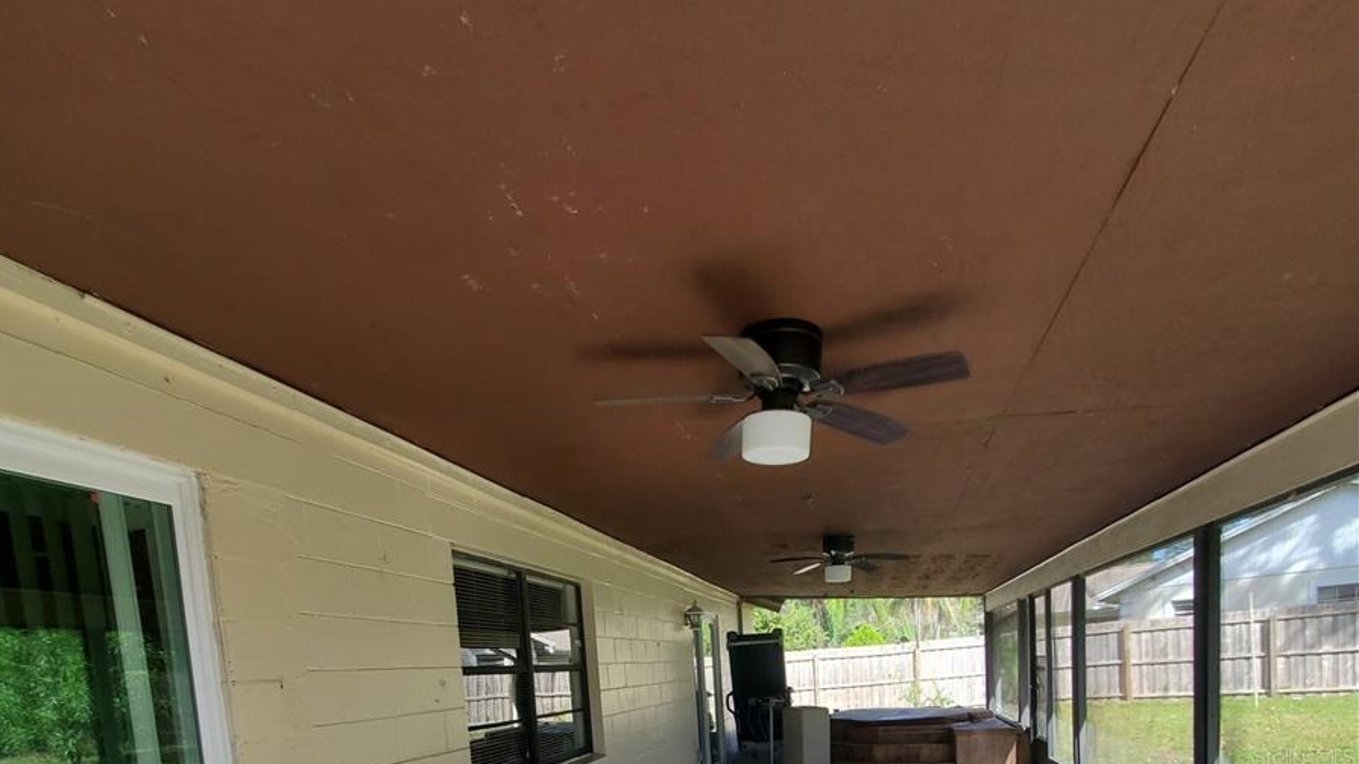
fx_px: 685
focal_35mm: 19
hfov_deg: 89.6
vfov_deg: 48.5
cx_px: 677
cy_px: 756
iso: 50
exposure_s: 1/159
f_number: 2.2
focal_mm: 1.8
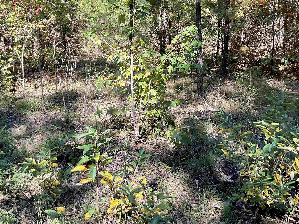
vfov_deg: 30.8
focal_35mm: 46
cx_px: 155
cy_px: 48
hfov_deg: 41.2
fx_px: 397
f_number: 1.8
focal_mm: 3
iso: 16
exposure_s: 1/157
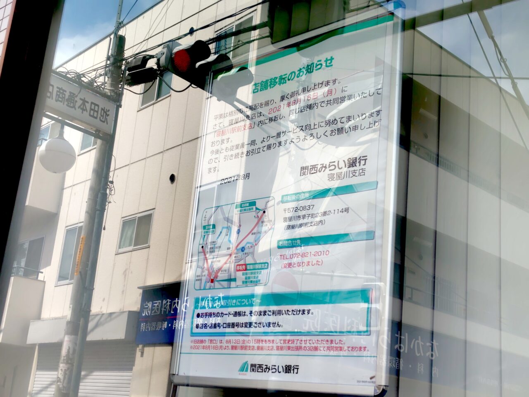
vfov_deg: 58.9
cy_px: 198
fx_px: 351
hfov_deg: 73.9
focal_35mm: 23
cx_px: 264
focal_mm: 5.6
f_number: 1.9
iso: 50
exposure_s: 1/594
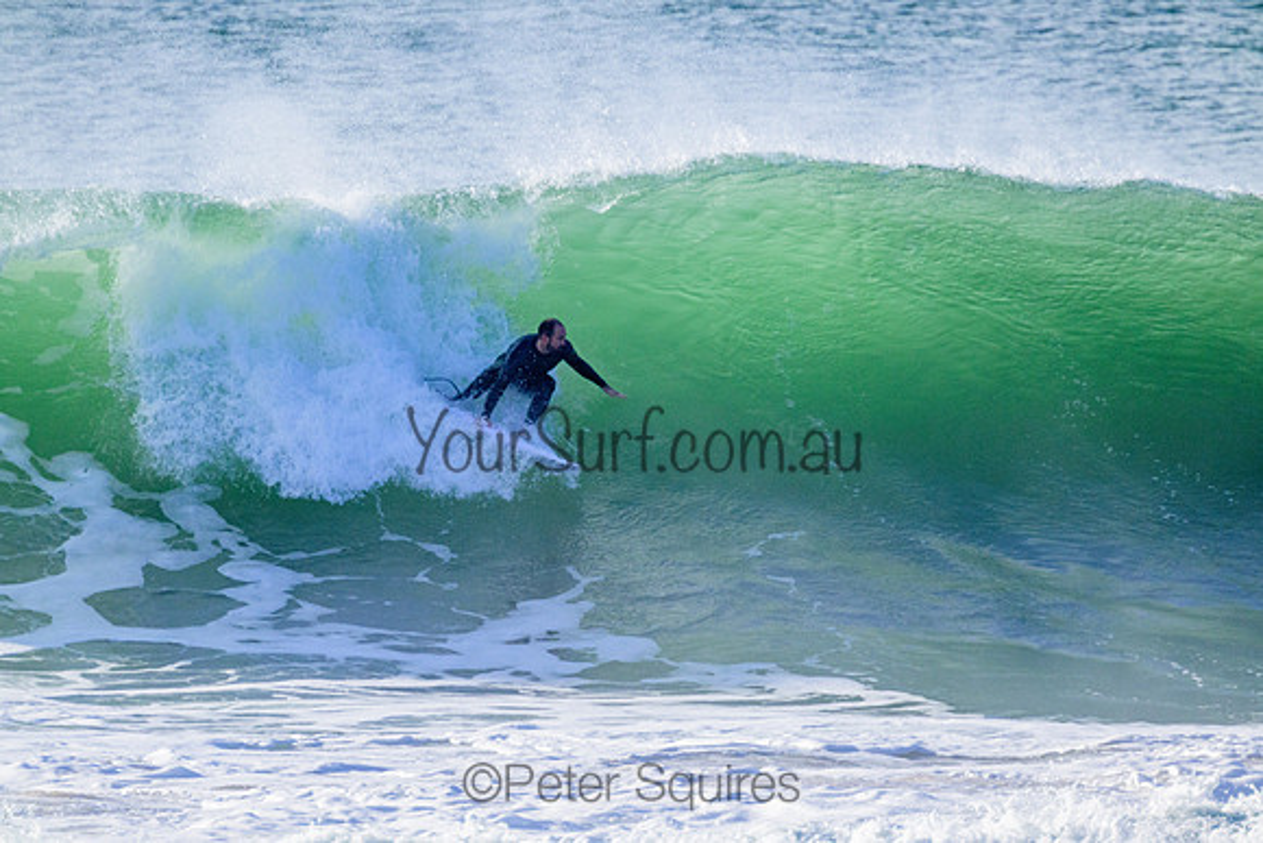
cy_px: 422
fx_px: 28072
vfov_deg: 1.7
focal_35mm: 800
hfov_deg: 2.6
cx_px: 632
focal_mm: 800
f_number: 11
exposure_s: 1/2000
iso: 1800
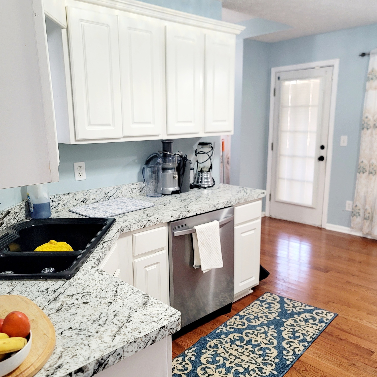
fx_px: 370
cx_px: 191
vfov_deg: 54.0
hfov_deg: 54.0
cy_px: 205
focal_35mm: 30
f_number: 1.8
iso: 250
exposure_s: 1/60.2
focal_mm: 7
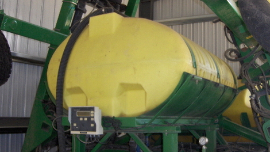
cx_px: 154
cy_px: 85
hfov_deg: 46.3
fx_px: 315
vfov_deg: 27.1
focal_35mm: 44
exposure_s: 1/60
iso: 100
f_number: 2.8
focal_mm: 7.5
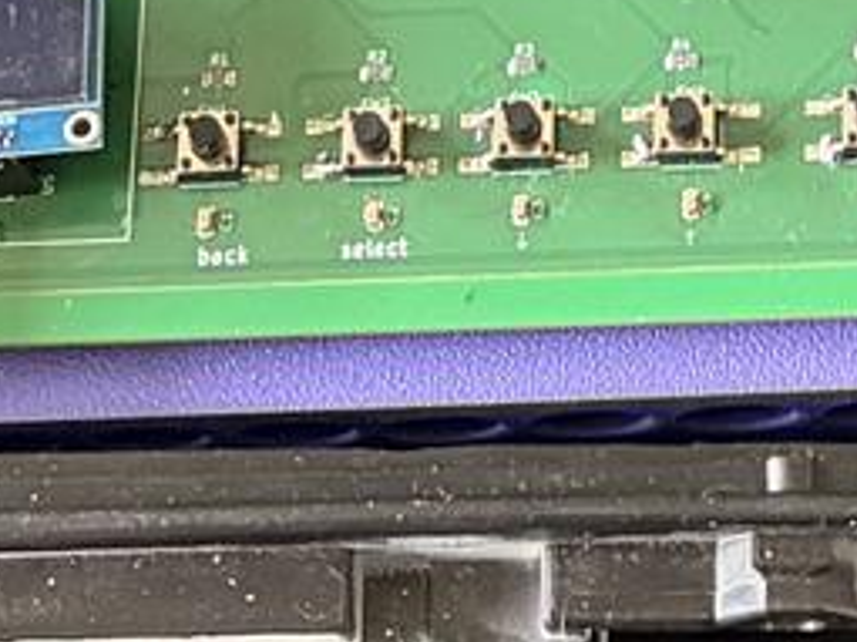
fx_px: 5048
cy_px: -1240
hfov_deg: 9.6
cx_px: 864
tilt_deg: -59.8
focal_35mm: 204
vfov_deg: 6.6
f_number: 1.6
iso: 500
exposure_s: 1/40
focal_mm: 5.96
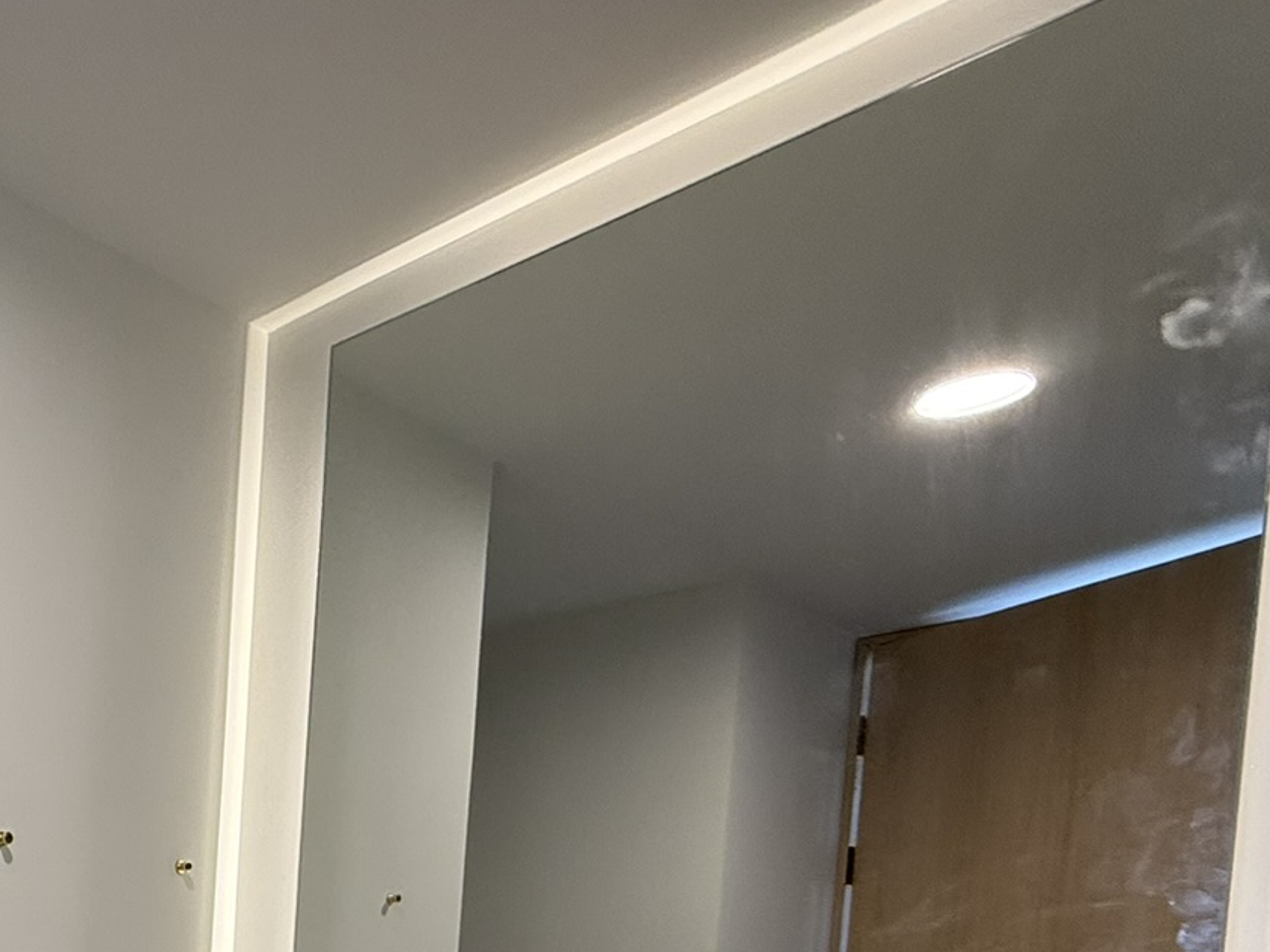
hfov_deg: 40.6
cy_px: 1066
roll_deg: -2.7
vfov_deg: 35.3
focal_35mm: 34
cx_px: -197
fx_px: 1247
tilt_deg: -2.2
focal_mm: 2.22
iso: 160
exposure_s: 1/120
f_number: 2.2
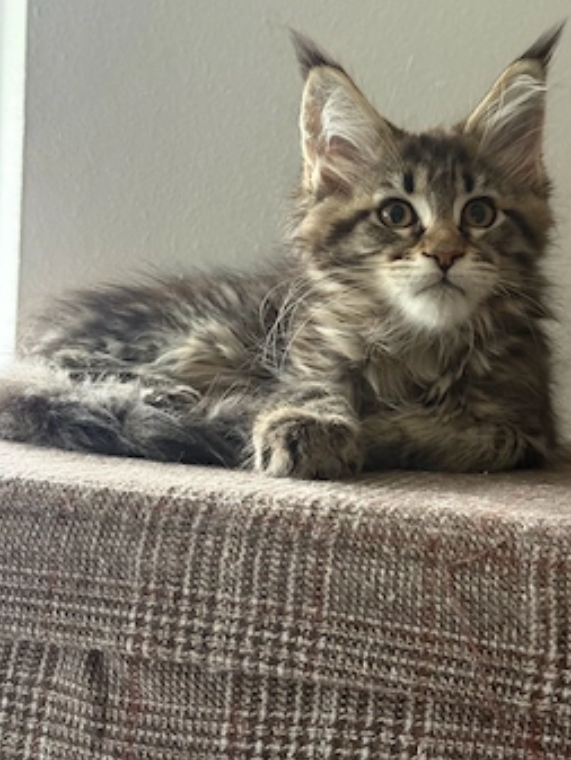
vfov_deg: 33.7
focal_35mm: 57
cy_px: 320
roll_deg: -3.1
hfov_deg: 25.7
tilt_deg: +1.4
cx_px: 307
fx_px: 1253
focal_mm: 6.76
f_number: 1.78
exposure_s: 1/37
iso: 500
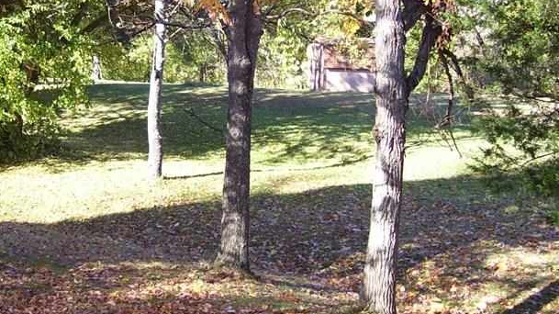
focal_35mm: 66
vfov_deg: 18.2
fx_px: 978
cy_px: 107
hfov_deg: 31.5
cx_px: 162
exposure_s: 1/250
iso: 80
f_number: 2.7
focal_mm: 6
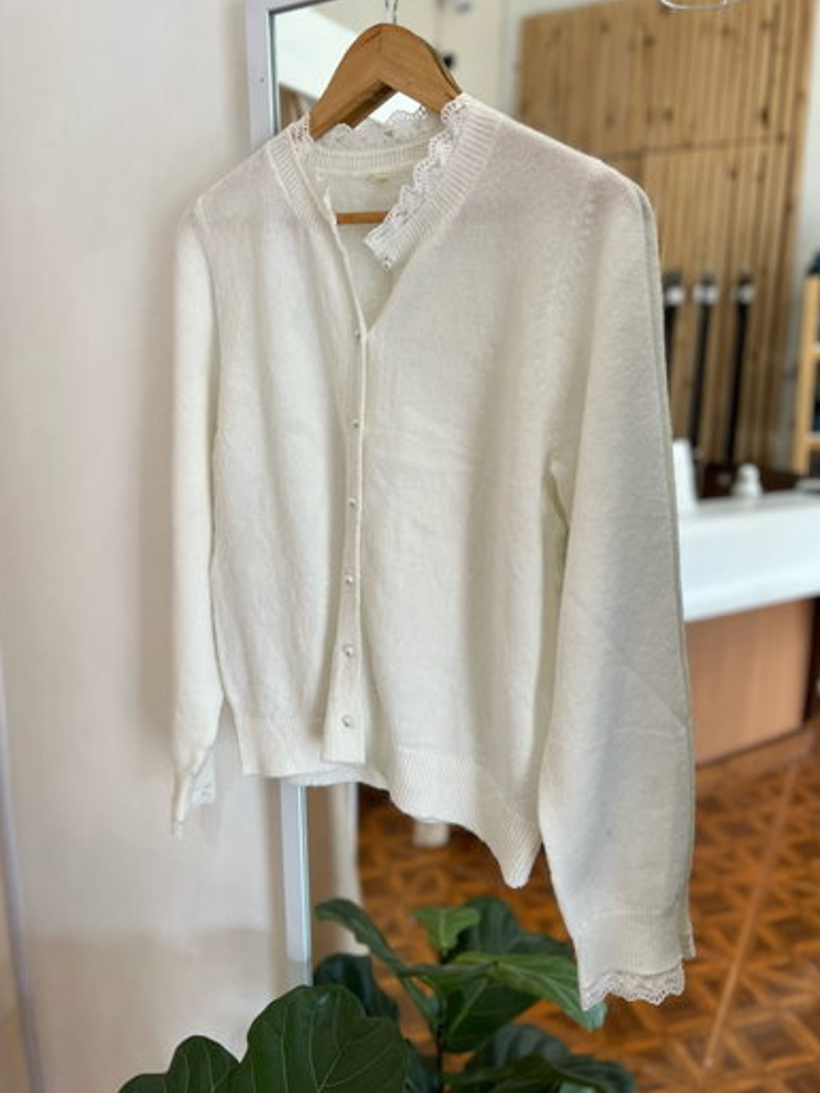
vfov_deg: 65.3
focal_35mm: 27
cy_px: 536
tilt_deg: -14.0
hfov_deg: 51.4
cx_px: 417
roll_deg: -0.4
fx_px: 852
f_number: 1.5
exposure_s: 1/121
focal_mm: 5.7
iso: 50
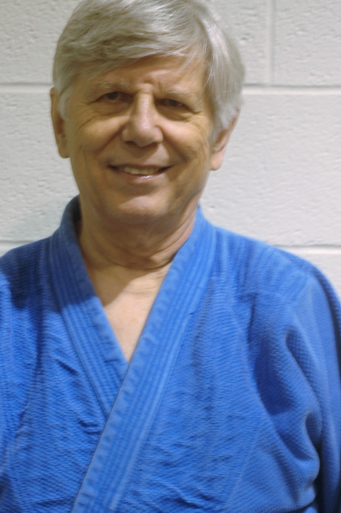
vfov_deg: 17.5
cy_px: 420
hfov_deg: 11.8
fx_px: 1651
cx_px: 131
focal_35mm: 116
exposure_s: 1/10
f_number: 4.5
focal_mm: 46
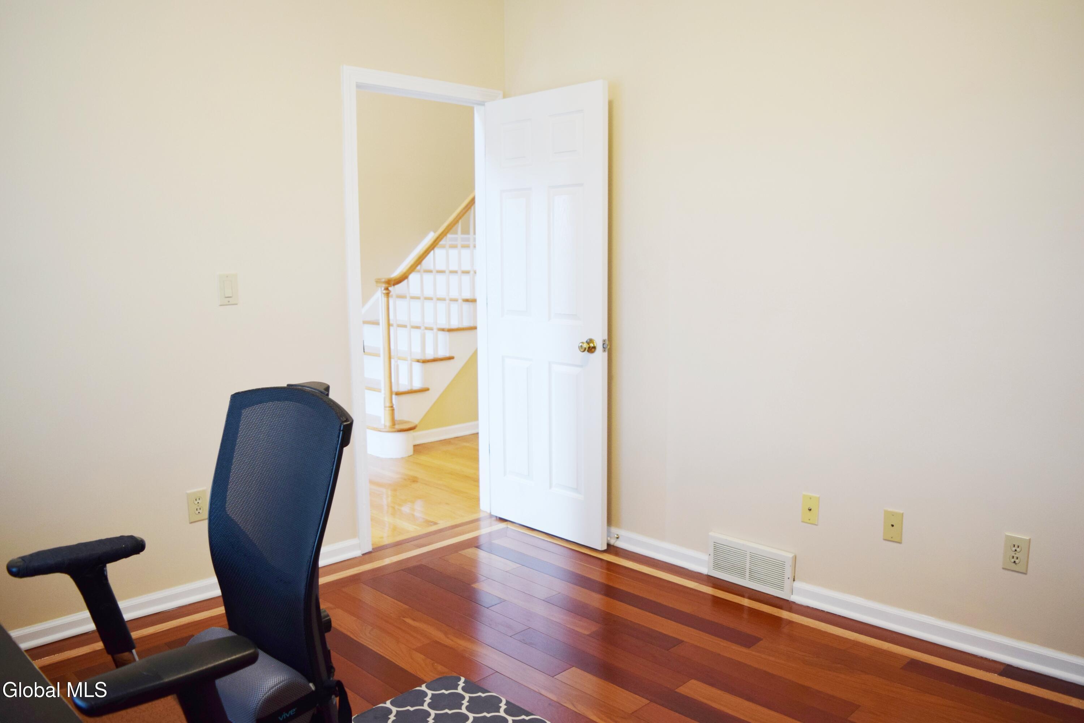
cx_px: 542
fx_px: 813
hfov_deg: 67.4
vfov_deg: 47.9
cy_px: 362
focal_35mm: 27
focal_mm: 18
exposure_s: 1/60
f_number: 4
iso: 560
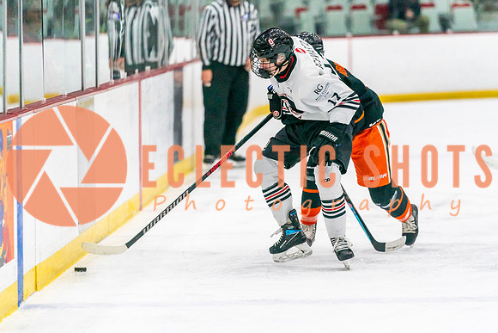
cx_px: 274
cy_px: 183
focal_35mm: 246
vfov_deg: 5.6
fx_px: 3400
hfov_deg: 8.4
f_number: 2.8
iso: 3200
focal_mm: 200
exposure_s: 1/1250
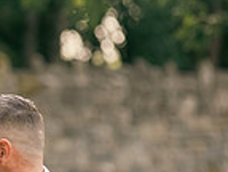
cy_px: 273
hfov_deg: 3.0
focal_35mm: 661
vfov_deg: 2.3
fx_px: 4365
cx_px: -123
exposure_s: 1/200
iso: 125
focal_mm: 170
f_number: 3.5
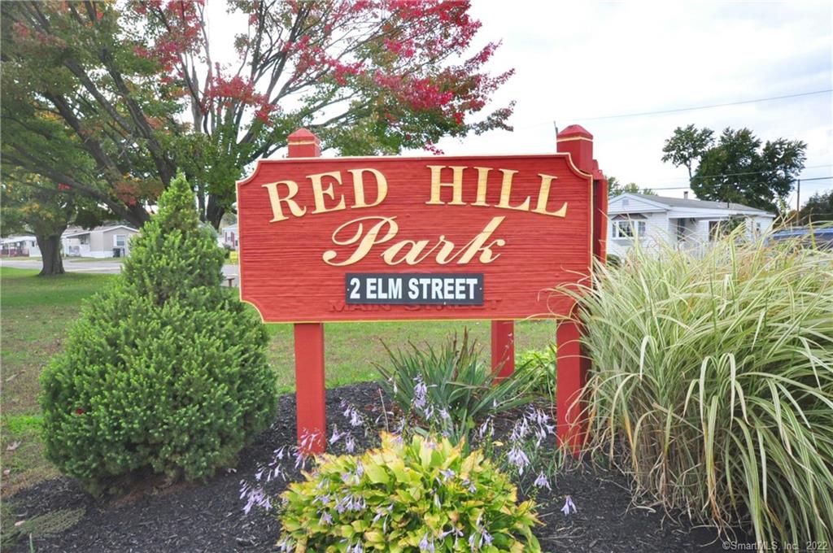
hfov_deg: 67.4
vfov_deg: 47.8
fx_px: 624
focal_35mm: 27
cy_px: 276
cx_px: 416
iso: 1250
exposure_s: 1/320
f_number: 7.1
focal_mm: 18
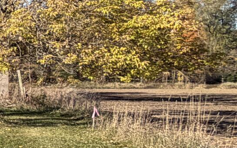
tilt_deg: -2.4
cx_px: -400
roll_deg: +0.3
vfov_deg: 15.9
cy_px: 105
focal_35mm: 82
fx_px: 529
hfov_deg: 13.2
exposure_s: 1/770
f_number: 2.2
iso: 32
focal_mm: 2.22
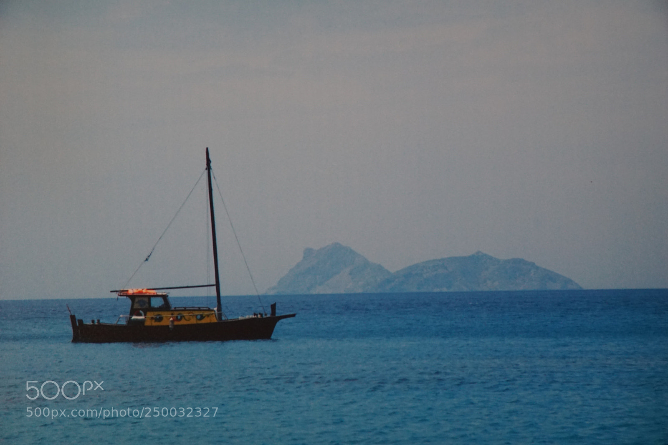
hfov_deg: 43.6
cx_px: 334
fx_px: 835
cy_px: 222
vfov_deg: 29.9
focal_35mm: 45
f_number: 4
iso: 1000
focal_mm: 30
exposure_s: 1/160
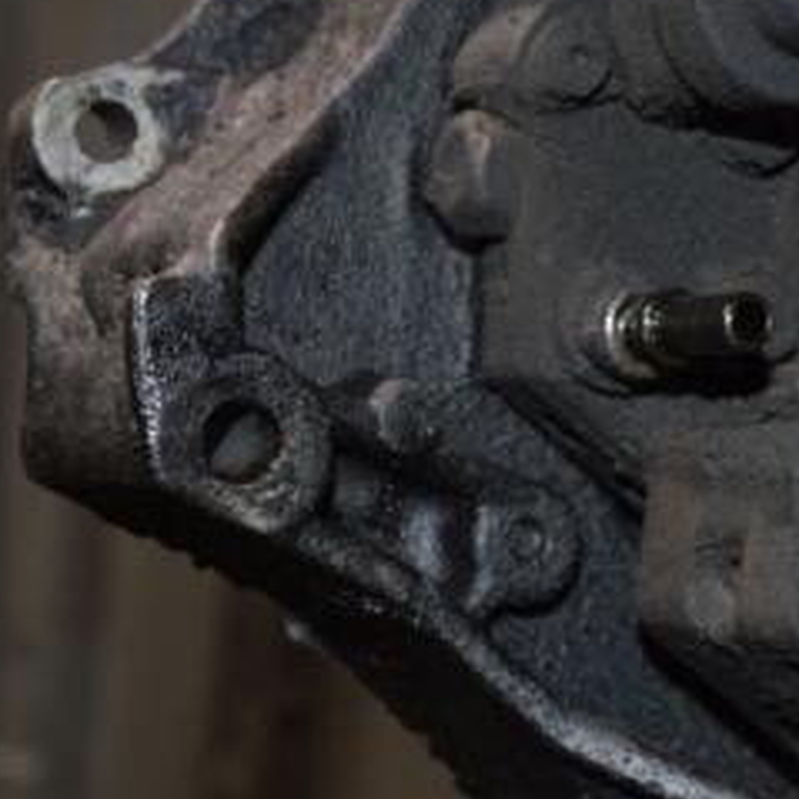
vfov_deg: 16.0
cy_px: 405
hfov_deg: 15.7
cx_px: 816
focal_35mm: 109
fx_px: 2846
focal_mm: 34
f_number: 5
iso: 800
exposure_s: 1/60
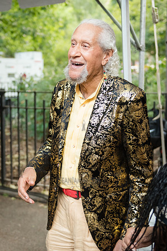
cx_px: 58
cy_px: 118
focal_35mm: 60
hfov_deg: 22.4
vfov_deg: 33.2
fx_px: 420
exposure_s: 1/250
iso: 2000
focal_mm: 38
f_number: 2.8
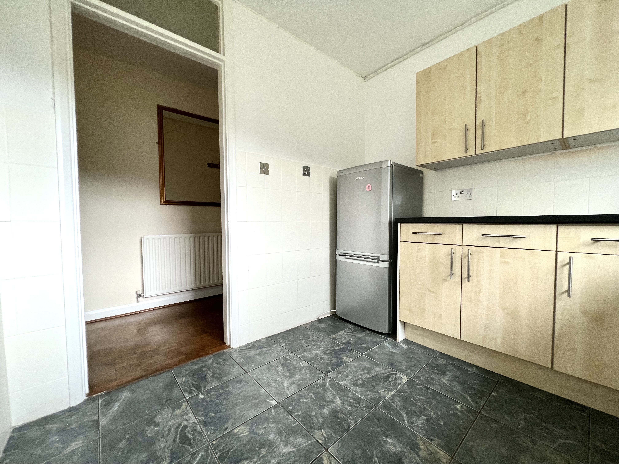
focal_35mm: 13
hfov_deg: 106.2
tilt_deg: -2.3
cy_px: 232
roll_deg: +0.2
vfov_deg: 89.9
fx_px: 232
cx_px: 310
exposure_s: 1/99
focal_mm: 1.57
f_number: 1.8
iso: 125
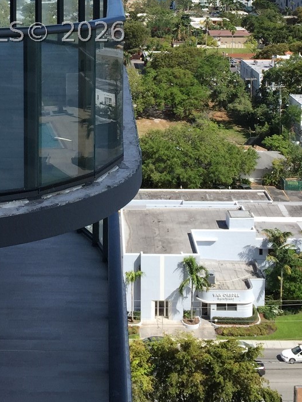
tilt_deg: -4.4
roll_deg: +0.2
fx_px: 768
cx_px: 92
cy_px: 32
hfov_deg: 22.1
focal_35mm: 66
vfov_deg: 28.2
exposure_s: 1/1721
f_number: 2.2
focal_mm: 4.15
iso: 32
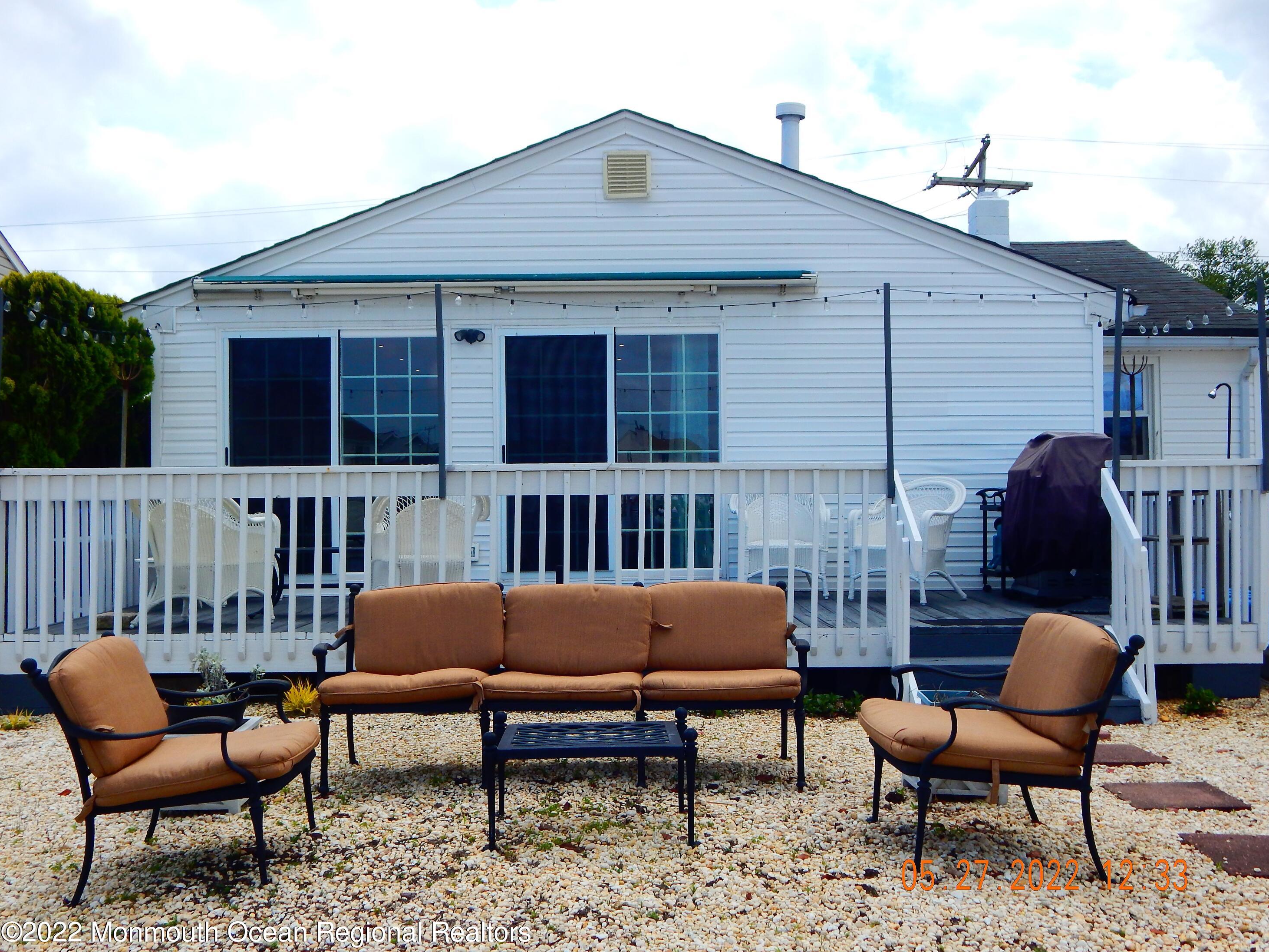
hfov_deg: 47.9
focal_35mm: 39
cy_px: 488
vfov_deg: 36.8
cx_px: 650
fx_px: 1430
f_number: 6.9
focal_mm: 6.8
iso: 125
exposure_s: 1/400
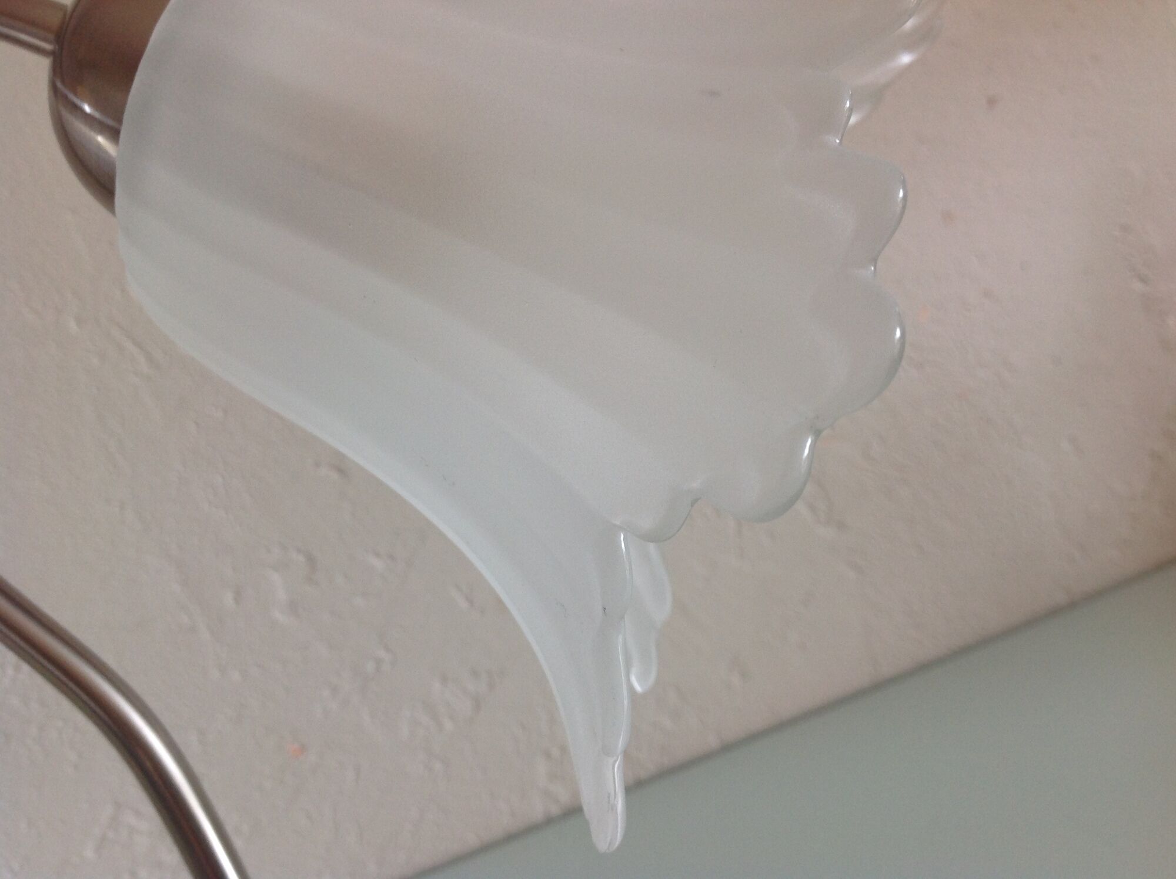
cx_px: 588
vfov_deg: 40.6
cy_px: 440
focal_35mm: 35
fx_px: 1187
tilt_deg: -8.7
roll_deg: +18.8
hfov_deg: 52.7
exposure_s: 1/17
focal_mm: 4.28
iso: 50
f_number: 2.4
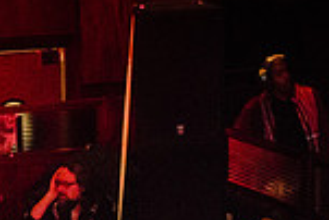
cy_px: 411
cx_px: 89
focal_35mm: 269
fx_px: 2461
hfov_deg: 7.6
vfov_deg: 5.0
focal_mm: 70
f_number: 2.8
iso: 4000
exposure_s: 1/200
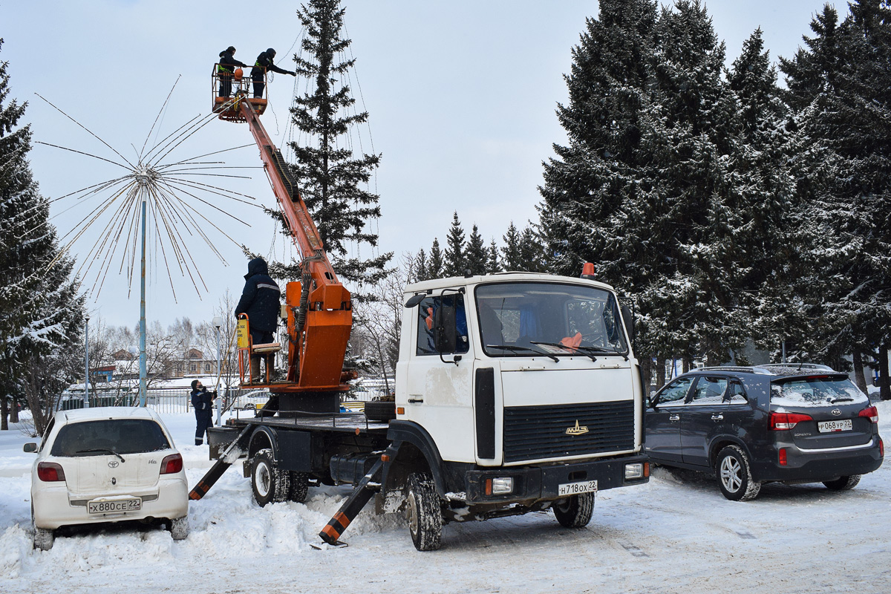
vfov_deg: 47.9
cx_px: 446
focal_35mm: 27
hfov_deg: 67.4
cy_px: 297
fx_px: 668
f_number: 5
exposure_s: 1/1000
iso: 400
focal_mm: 18
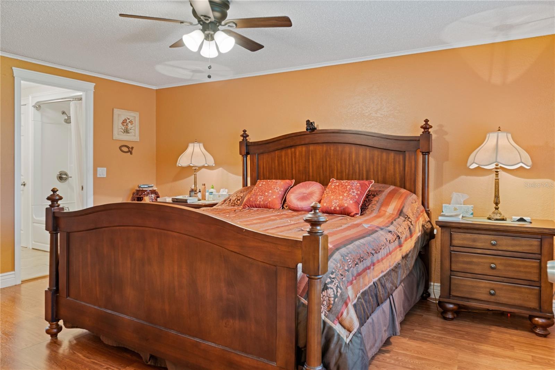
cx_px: 278
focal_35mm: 24
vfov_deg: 53.1
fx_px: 370
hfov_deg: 73.8
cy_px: 185
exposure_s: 2
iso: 400
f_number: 8
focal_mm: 16
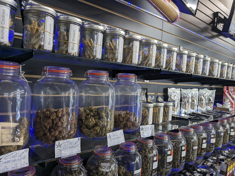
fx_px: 183
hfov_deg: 65.3
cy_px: 88
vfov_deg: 51.4
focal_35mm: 27
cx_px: 118
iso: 303
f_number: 1.73
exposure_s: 1/120
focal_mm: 4.38
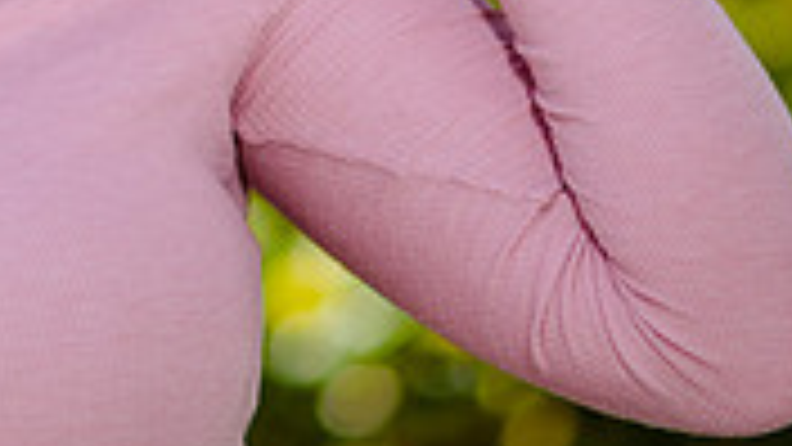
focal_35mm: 406
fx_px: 8526
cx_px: -320
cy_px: -417
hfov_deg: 5.3
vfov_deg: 3.0
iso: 125
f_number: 2
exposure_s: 1/800
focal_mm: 105
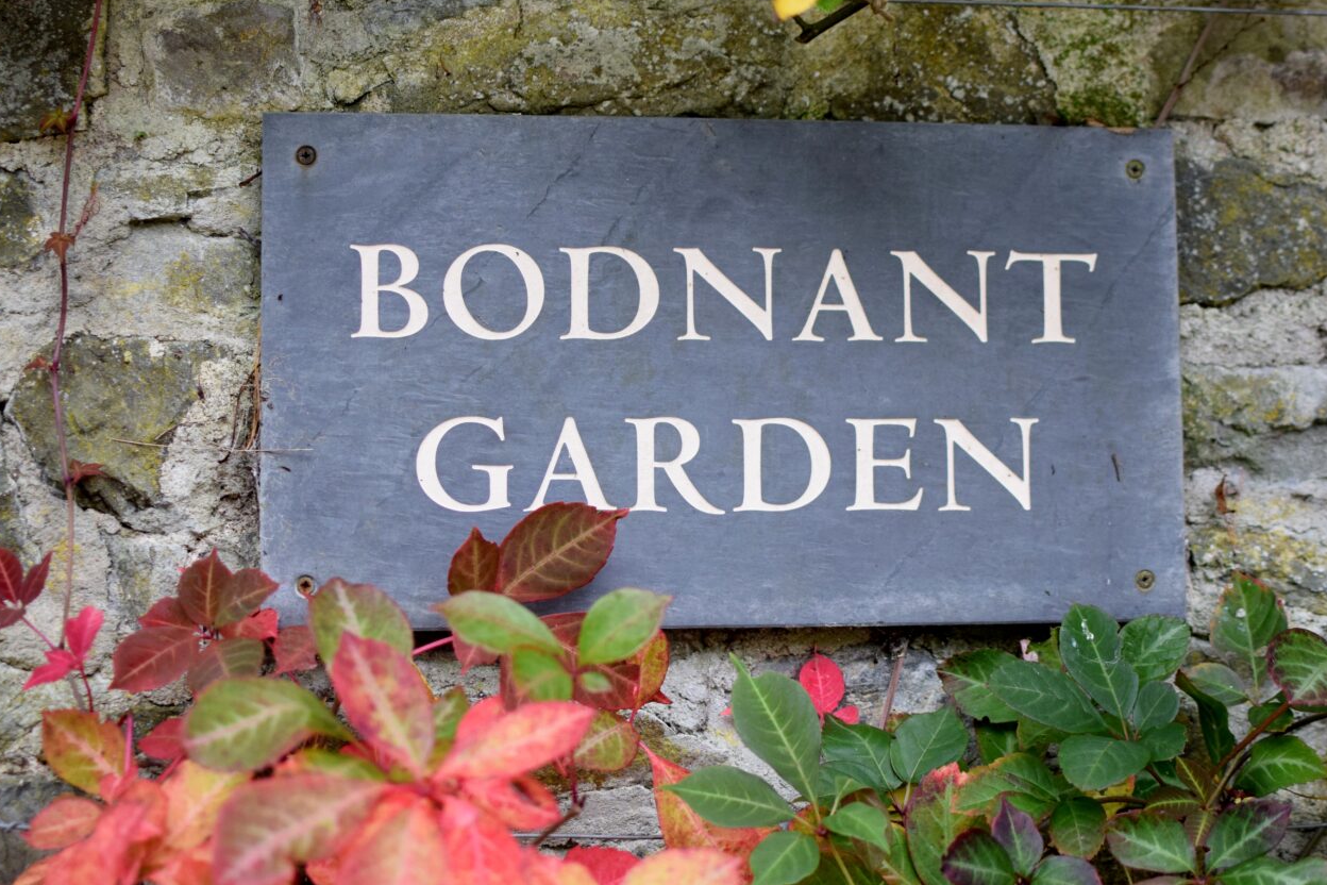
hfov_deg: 33.1
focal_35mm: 61
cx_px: 700
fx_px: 2233
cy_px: 442
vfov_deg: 22.4
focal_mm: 35
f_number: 2.2
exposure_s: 1/640
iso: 800
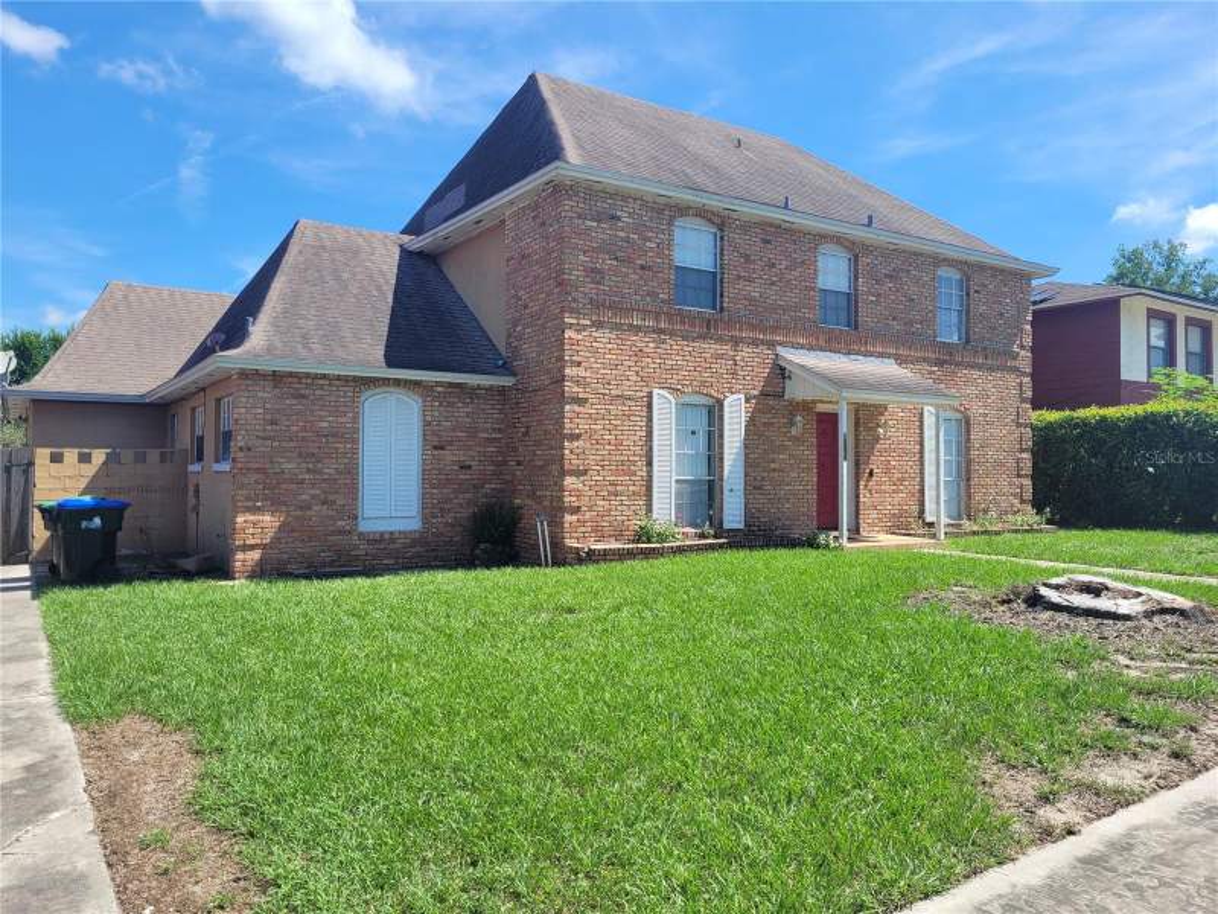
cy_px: 457
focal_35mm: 26
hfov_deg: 67.3
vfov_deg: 53.1
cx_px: 609
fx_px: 915
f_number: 1.8
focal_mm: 5.4
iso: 40
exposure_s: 1/1619
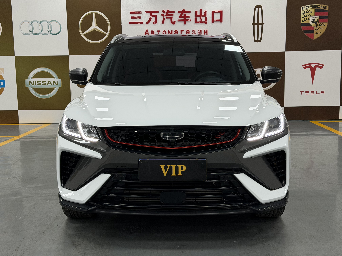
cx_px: 171
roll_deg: +1.0
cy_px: 128
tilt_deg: -7.9
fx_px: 474
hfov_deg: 39.7
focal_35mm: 48
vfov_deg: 30.3
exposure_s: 1/100
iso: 250
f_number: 1.78
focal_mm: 6.76
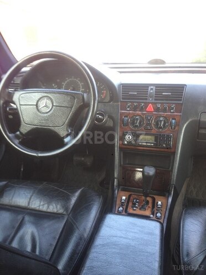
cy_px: 138
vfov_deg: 55.4
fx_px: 262
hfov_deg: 42.9
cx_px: 103
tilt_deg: -12.4
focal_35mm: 33
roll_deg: -0.2
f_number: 2.4
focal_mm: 4.12
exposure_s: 1/24
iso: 50
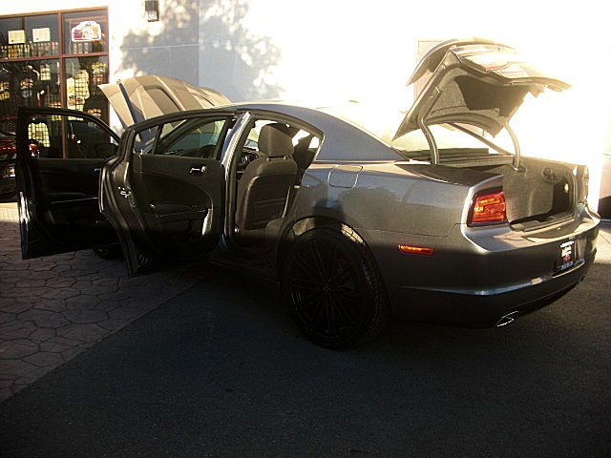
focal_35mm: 36
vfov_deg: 39.7
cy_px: 229
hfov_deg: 51.4
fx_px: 635
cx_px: 306
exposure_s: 1/160
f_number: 2.8
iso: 50
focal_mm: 6.3
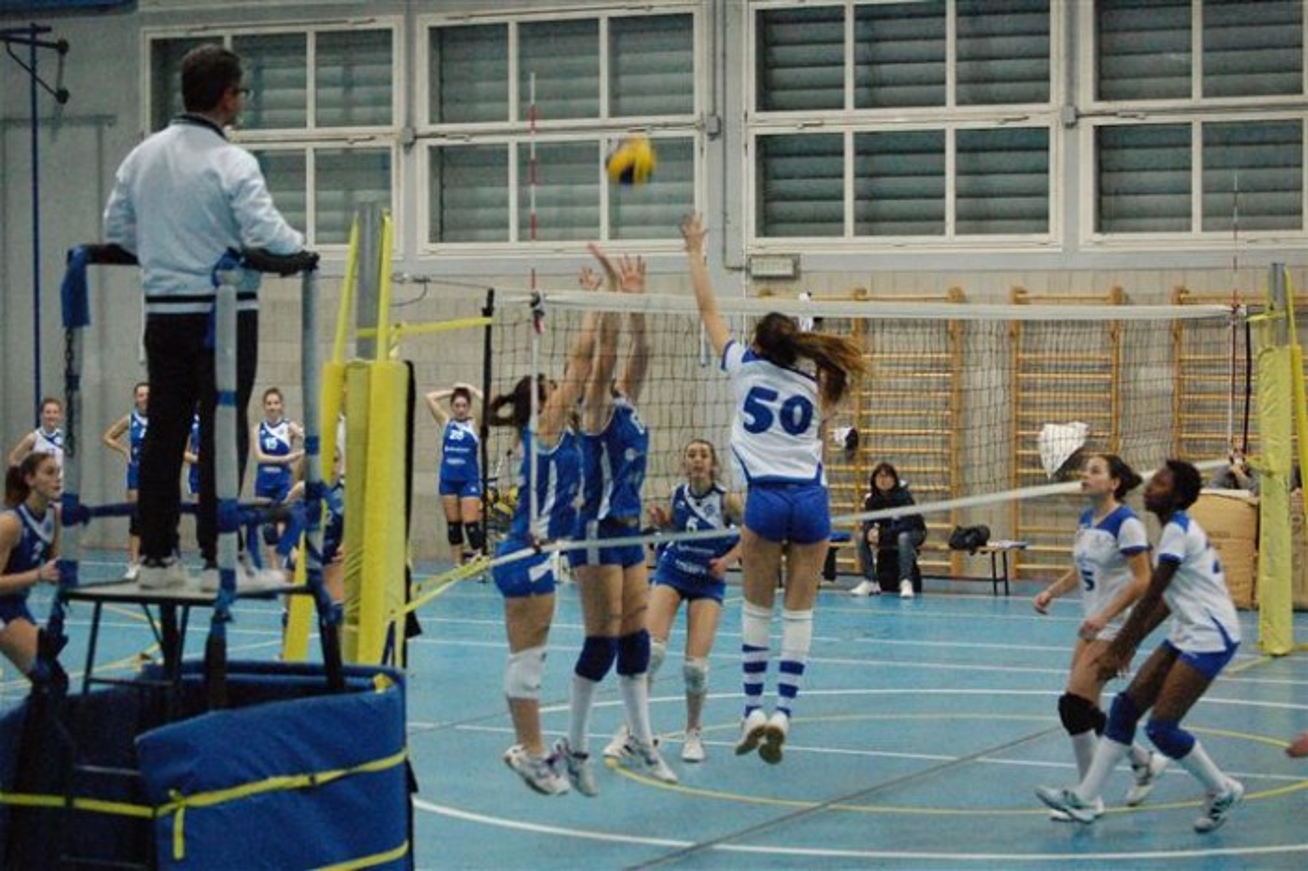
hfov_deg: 24.6
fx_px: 2996
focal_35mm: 82
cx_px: 654
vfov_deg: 16.5
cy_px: 436
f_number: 5
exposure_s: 1/100
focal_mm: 55
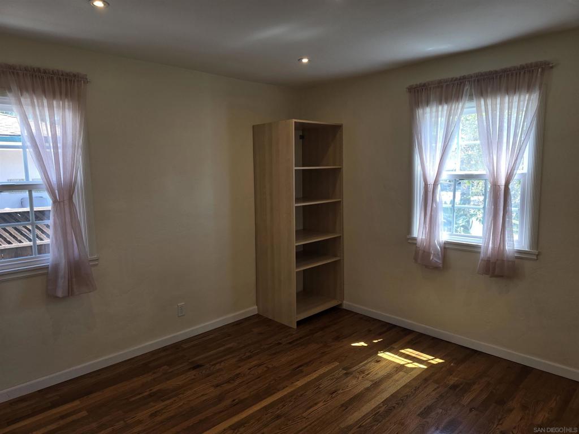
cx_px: 290
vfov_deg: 58.9
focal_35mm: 23
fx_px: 385
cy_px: 217
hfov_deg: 73.9
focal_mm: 6.3
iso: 25
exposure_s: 1/60
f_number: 1.7
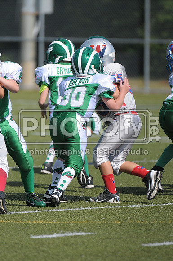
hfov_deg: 3.0
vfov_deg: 4.6
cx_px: 86
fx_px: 3253
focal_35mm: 450
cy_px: 130
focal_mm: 300
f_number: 4
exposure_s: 1/8000
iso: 640
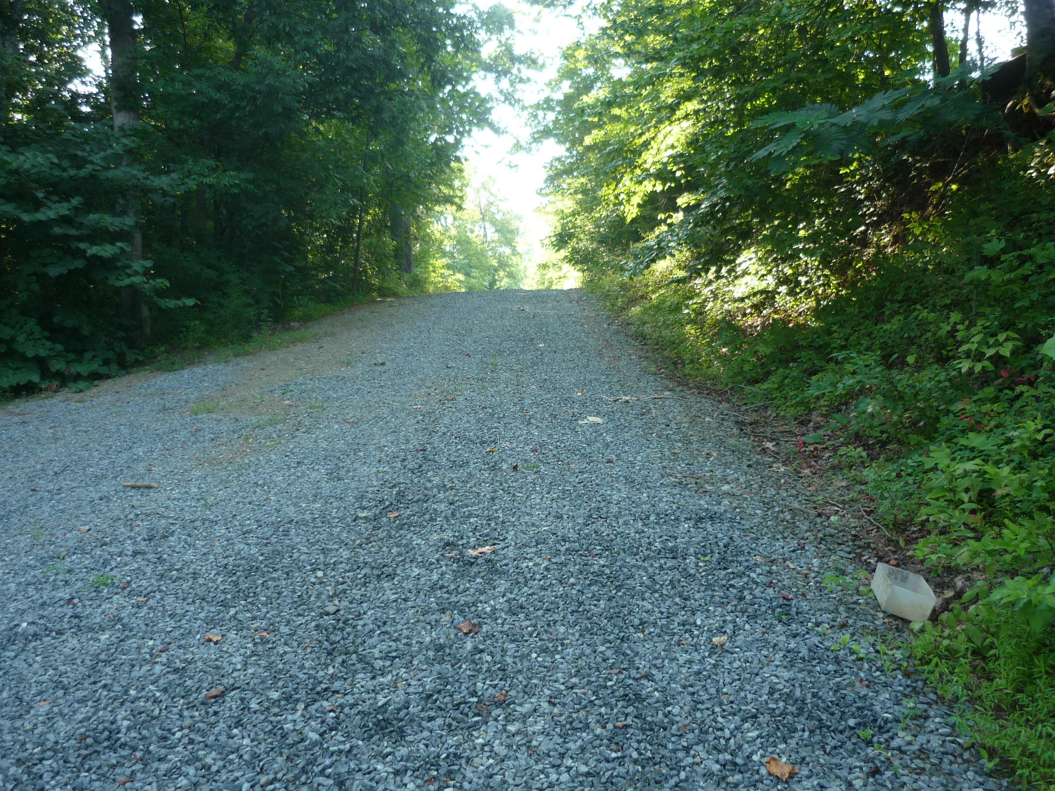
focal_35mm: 33
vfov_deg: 42.9
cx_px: 528
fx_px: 1006
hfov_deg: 55.4
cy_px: 396
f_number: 2.8
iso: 100
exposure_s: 1/80
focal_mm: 5.5
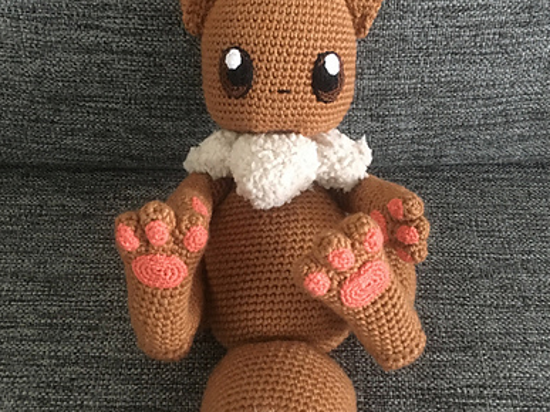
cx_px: 279
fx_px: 762
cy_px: 176
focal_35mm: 48
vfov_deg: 30.2
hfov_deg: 39.7
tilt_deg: -53.8
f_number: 2.2
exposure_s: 1/17
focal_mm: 4.15
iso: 500
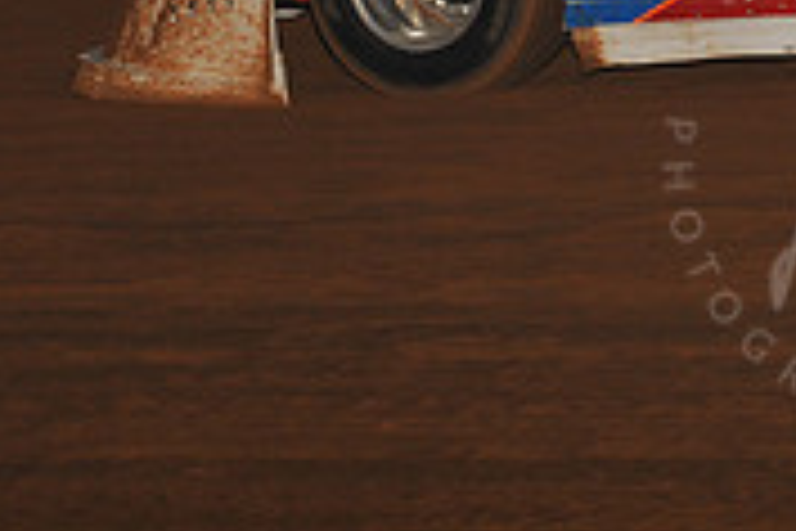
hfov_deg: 4.0
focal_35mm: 508
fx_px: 11232
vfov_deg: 2.7
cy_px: -256
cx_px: 931
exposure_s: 1/320
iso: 1000
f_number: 7.1
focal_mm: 155
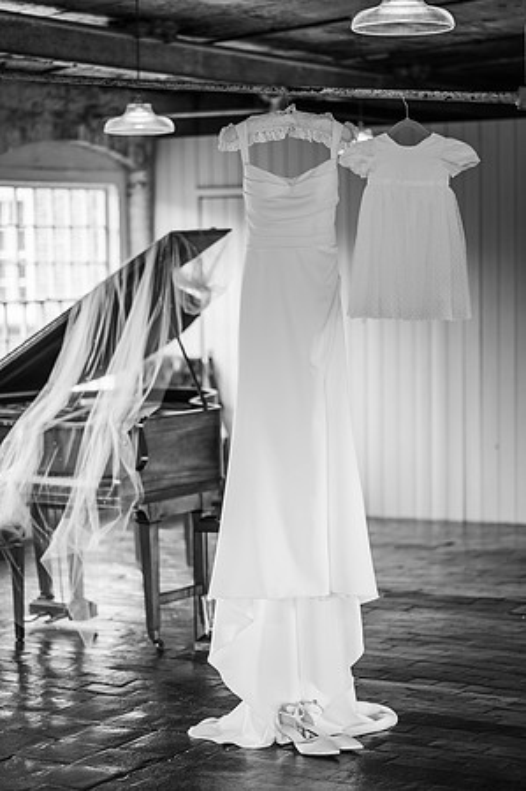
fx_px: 1867
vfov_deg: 23.9
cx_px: 263
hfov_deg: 16.0
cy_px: 396
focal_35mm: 85
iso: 125
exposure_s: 1/200
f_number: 2
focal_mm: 85
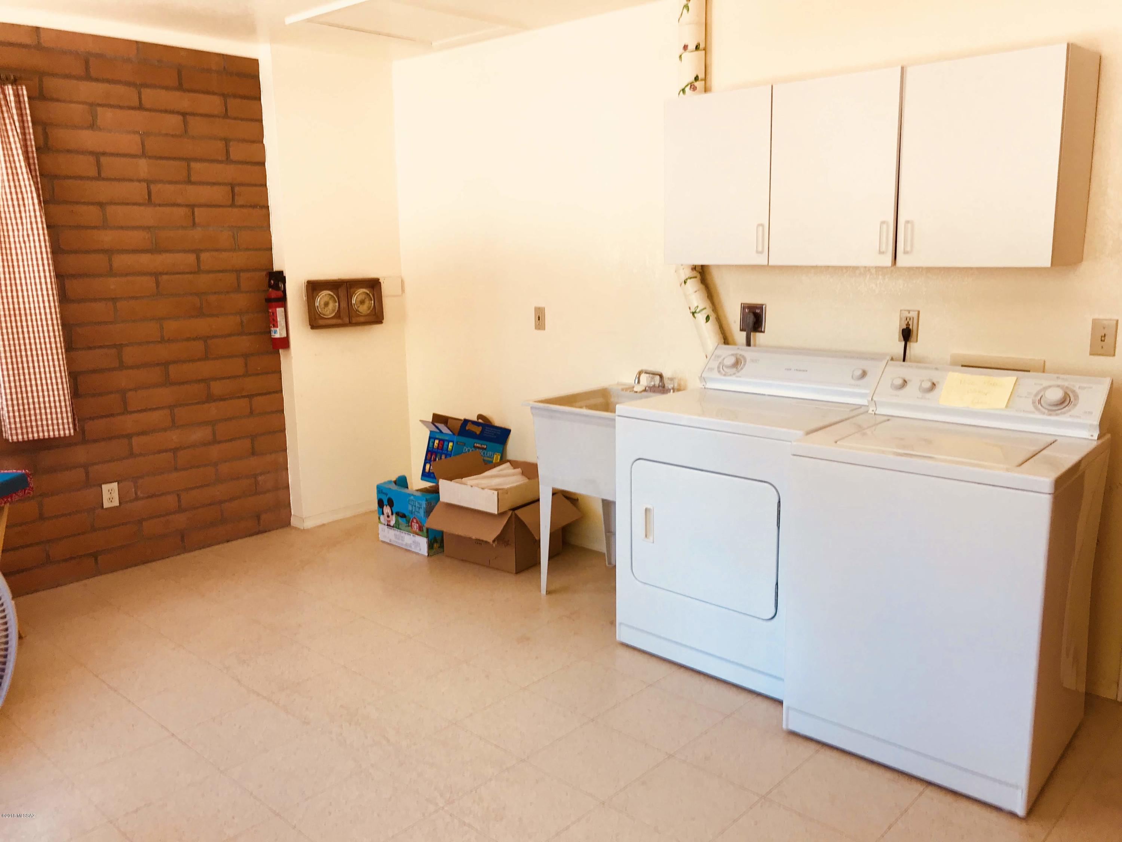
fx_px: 908
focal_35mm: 28
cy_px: 421
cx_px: 561
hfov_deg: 63.4
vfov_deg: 49.7
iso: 25
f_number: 1.8
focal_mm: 3.99
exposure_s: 1/60
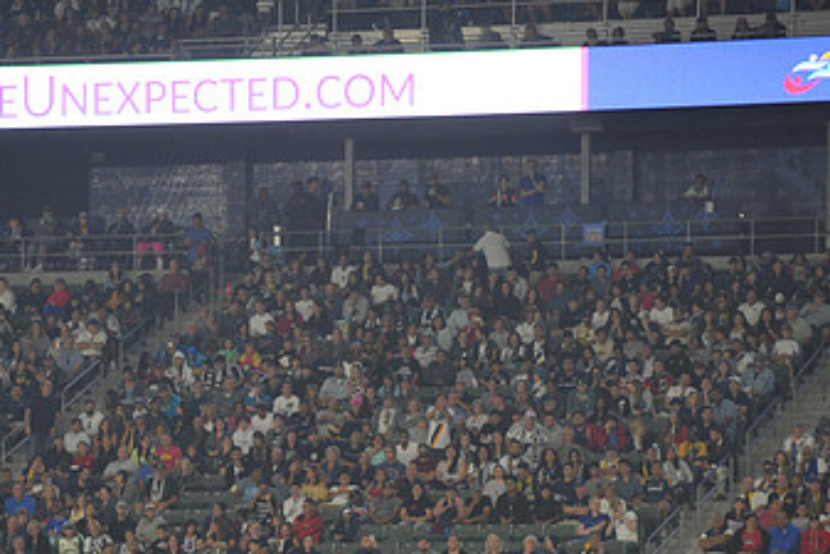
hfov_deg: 7.5
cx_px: 310
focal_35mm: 275
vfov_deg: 5.0
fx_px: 6343
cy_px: 431
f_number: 2.8
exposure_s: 1/800
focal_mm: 160
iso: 1250
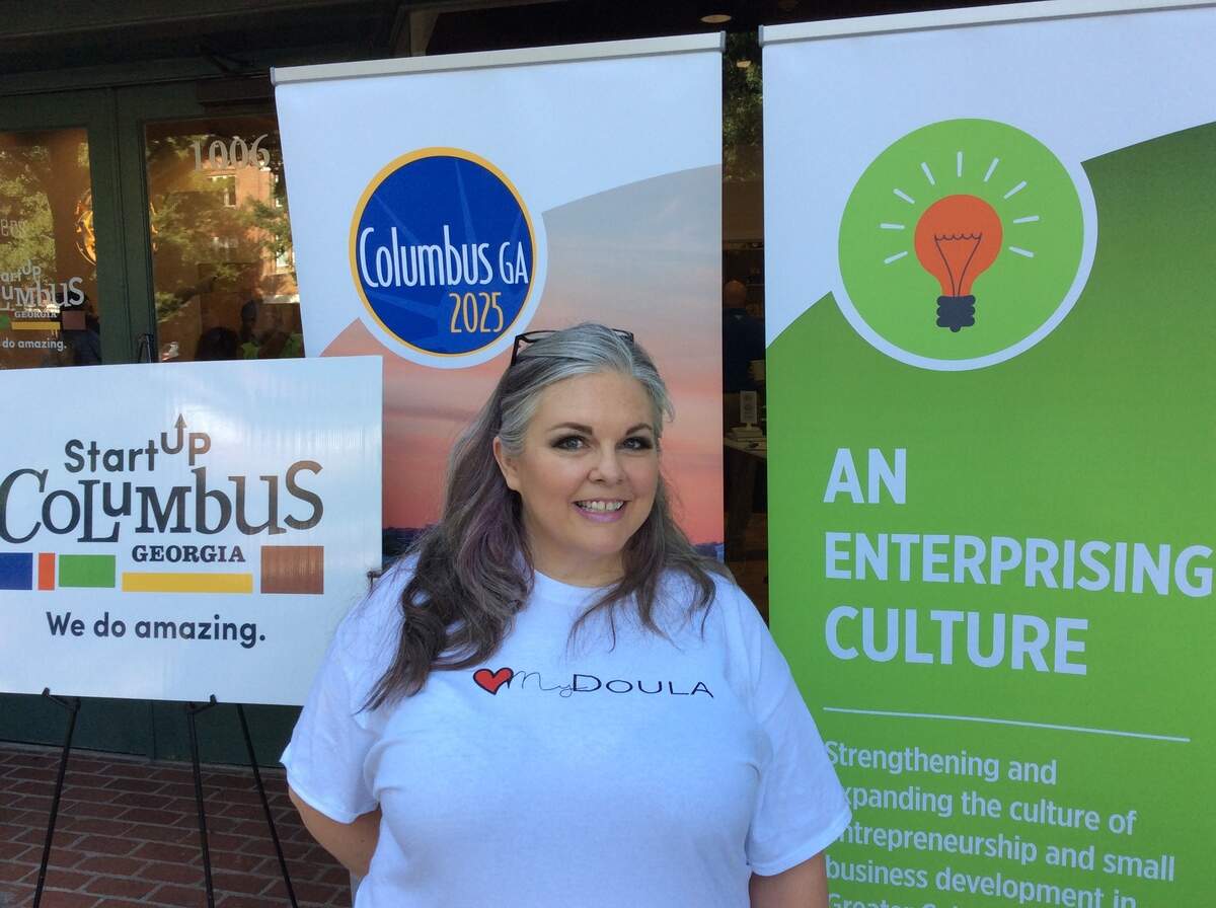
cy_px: 454
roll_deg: +2.4
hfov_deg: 56.9
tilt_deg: -6.1
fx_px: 1122
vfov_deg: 44.0
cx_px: 608
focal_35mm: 32
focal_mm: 3.3
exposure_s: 1/120
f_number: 2.4
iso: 40
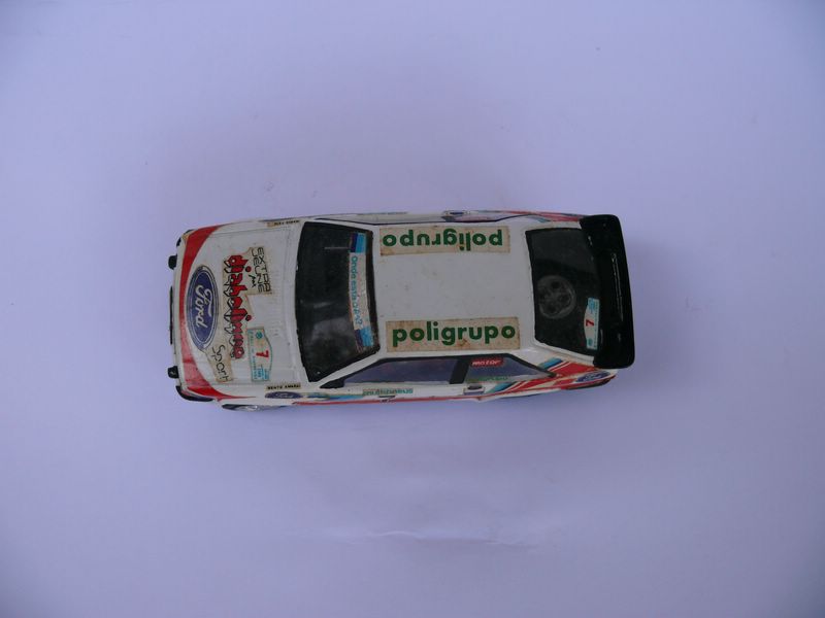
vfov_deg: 40.7
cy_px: 309
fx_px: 834
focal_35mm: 35
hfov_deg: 52.6
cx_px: 412
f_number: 2.8
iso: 100
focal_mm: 7.4
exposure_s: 1/80
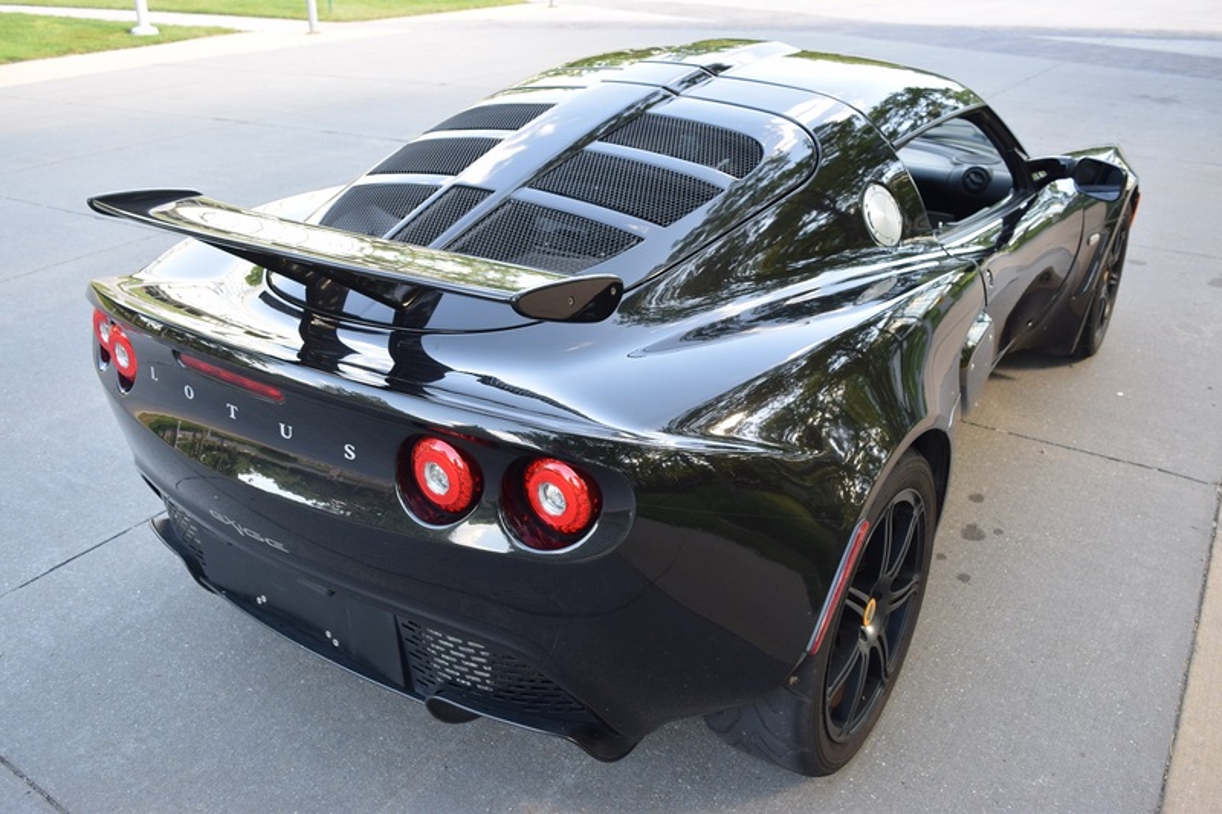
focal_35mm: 30
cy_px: 407
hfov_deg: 61.9
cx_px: 611
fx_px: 1018
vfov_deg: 43.6
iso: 400
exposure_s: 1/125
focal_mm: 20
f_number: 5
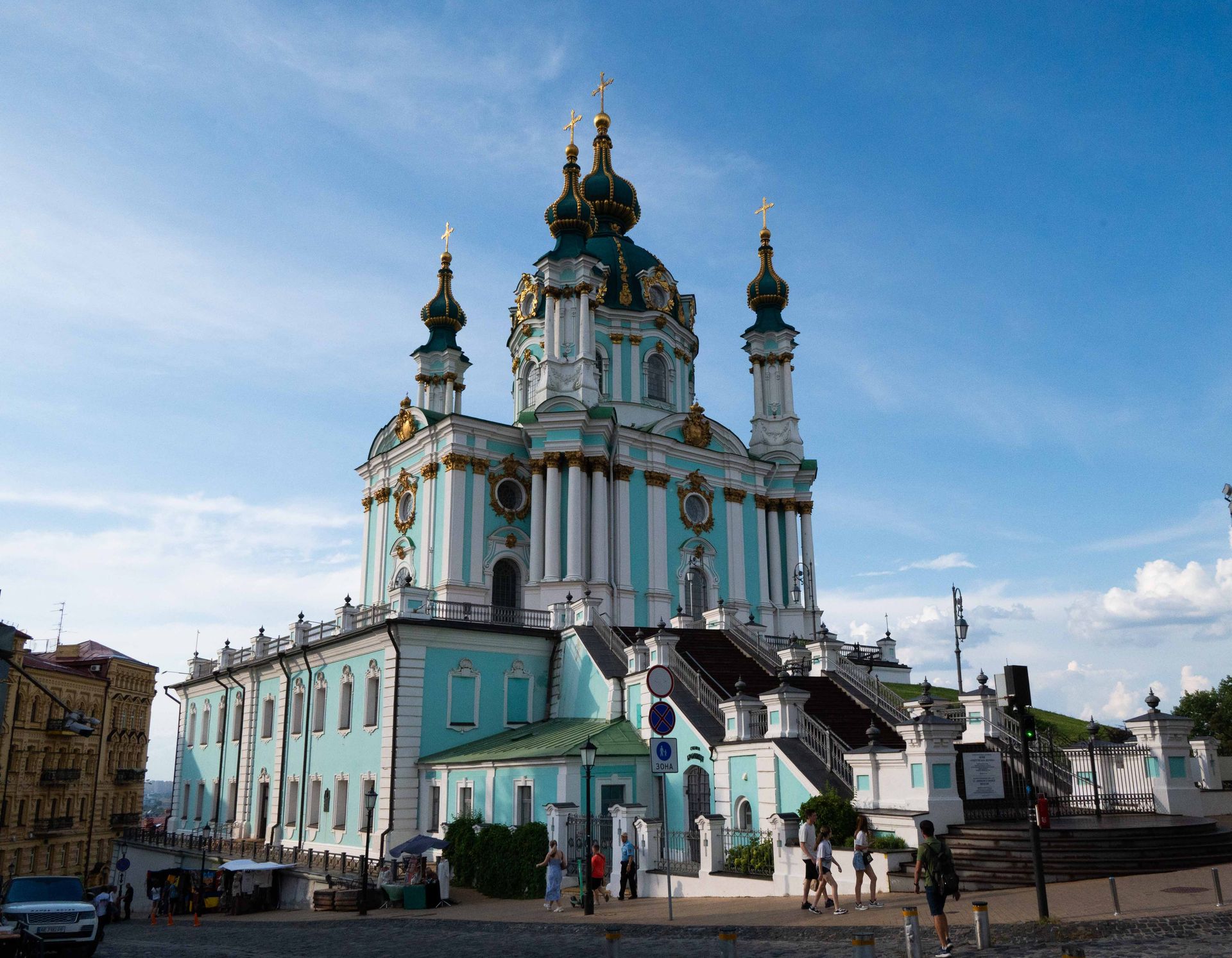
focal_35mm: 29
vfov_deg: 49.0
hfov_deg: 60.6
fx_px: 1052
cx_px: 663
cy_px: 504
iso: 1600
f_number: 14
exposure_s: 1/3200
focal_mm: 25
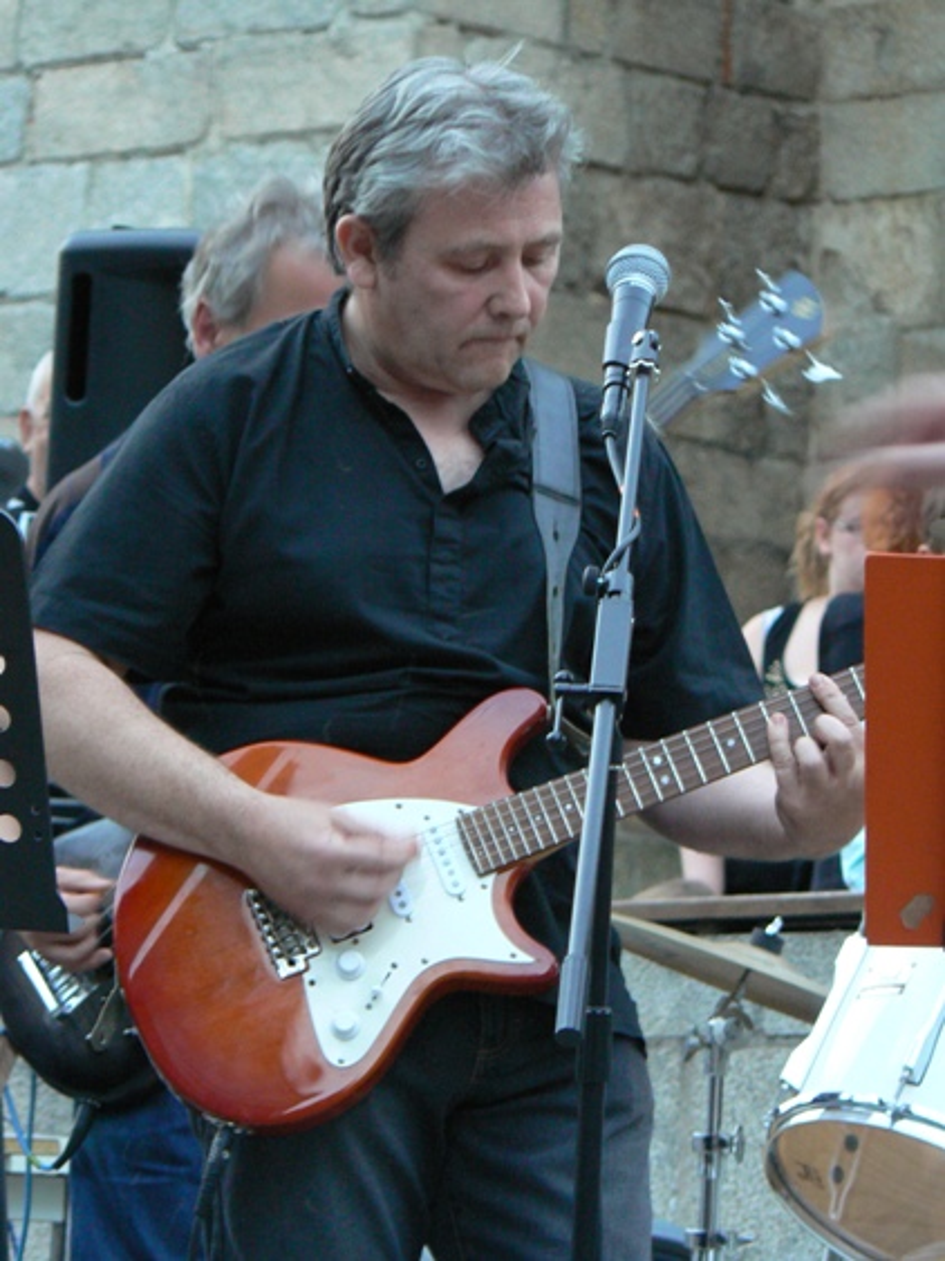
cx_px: 472
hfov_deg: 6.7
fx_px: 8120
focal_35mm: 223
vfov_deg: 8.9
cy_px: 630
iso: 200
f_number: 3.3
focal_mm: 37.1
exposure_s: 1/15
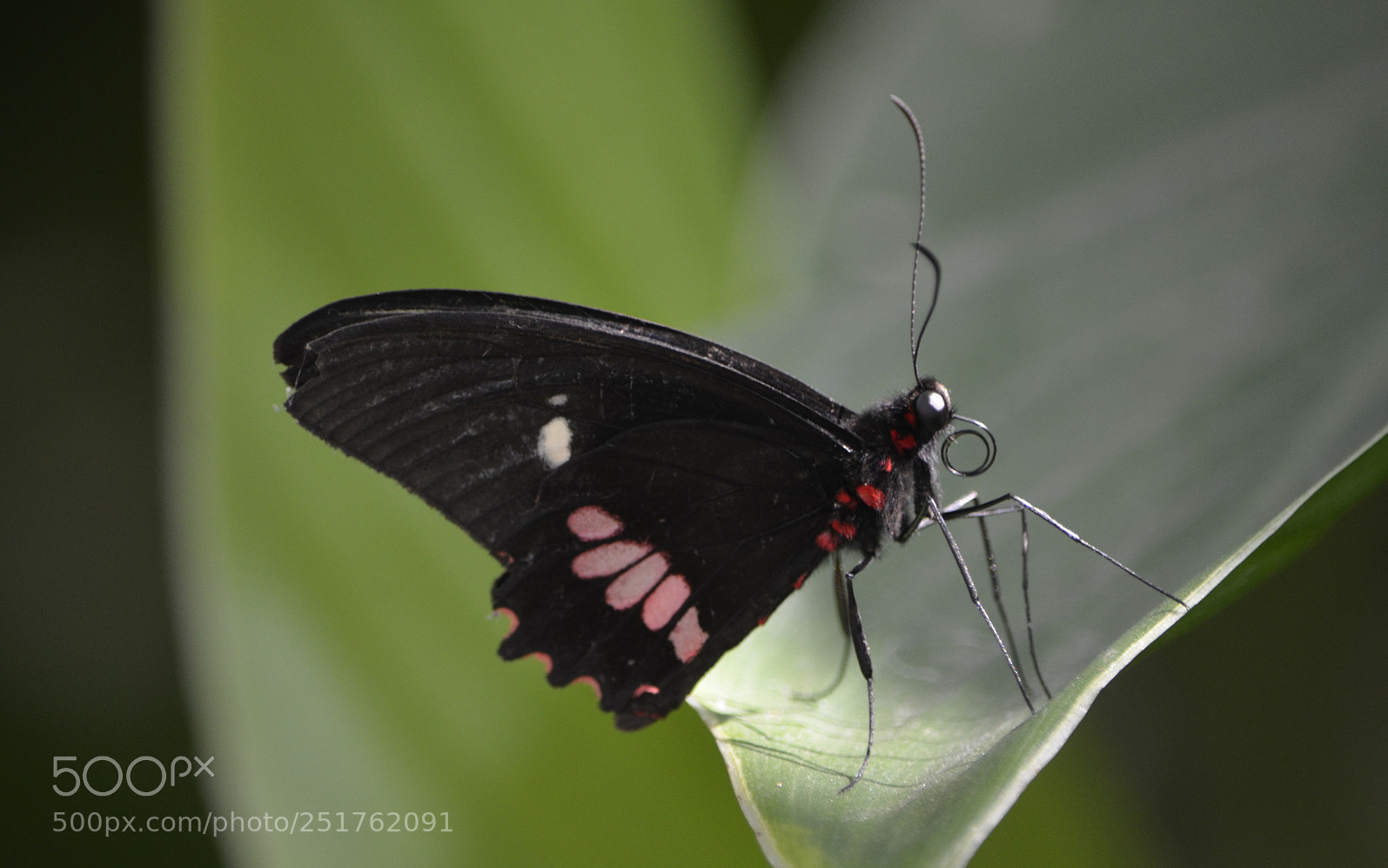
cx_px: 694
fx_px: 17363
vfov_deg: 2.9
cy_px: 430
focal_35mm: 459
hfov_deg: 4.6
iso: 640
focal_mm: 300
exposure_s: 1/125
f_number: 5.6
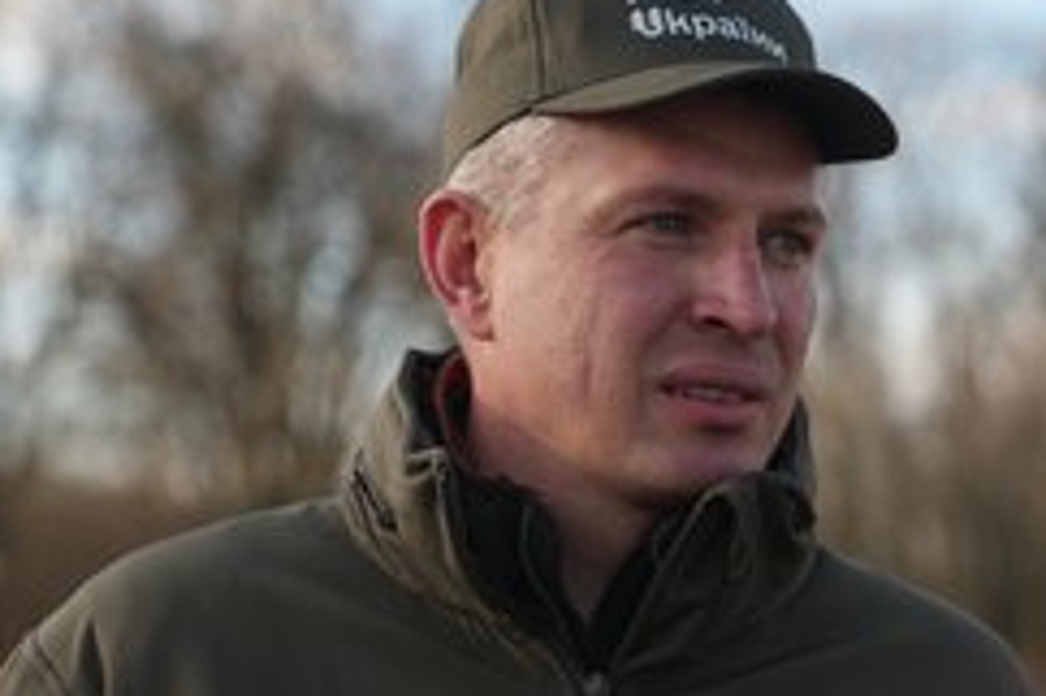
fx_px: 2933
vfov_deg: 13.5
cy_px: 391
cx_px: 756
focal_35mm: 101
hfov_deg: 20.1
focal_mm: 61
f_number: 2.8
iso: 640
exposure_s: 1/80
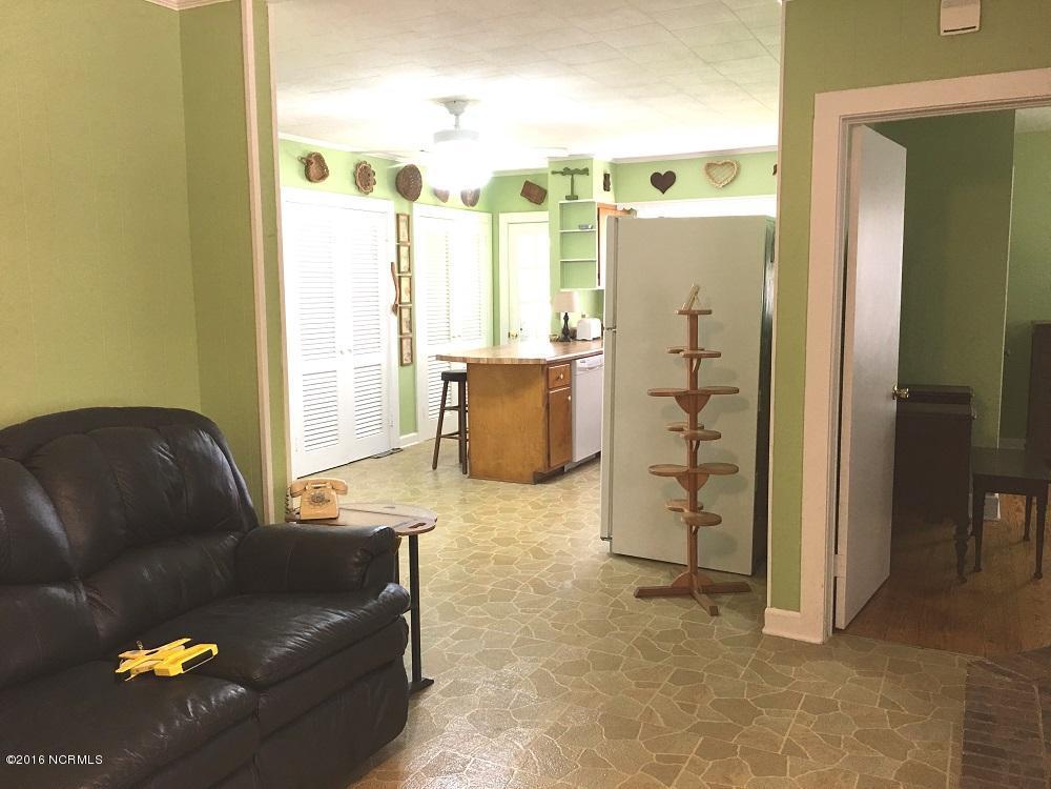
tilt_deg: -6.0
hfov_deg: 61.7
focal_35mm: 29
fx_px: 880
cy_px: 394
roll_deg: +0.7
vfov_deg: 48.2
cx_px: 526
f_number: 2.2
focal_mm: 4.15
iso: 40
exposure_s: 1/15
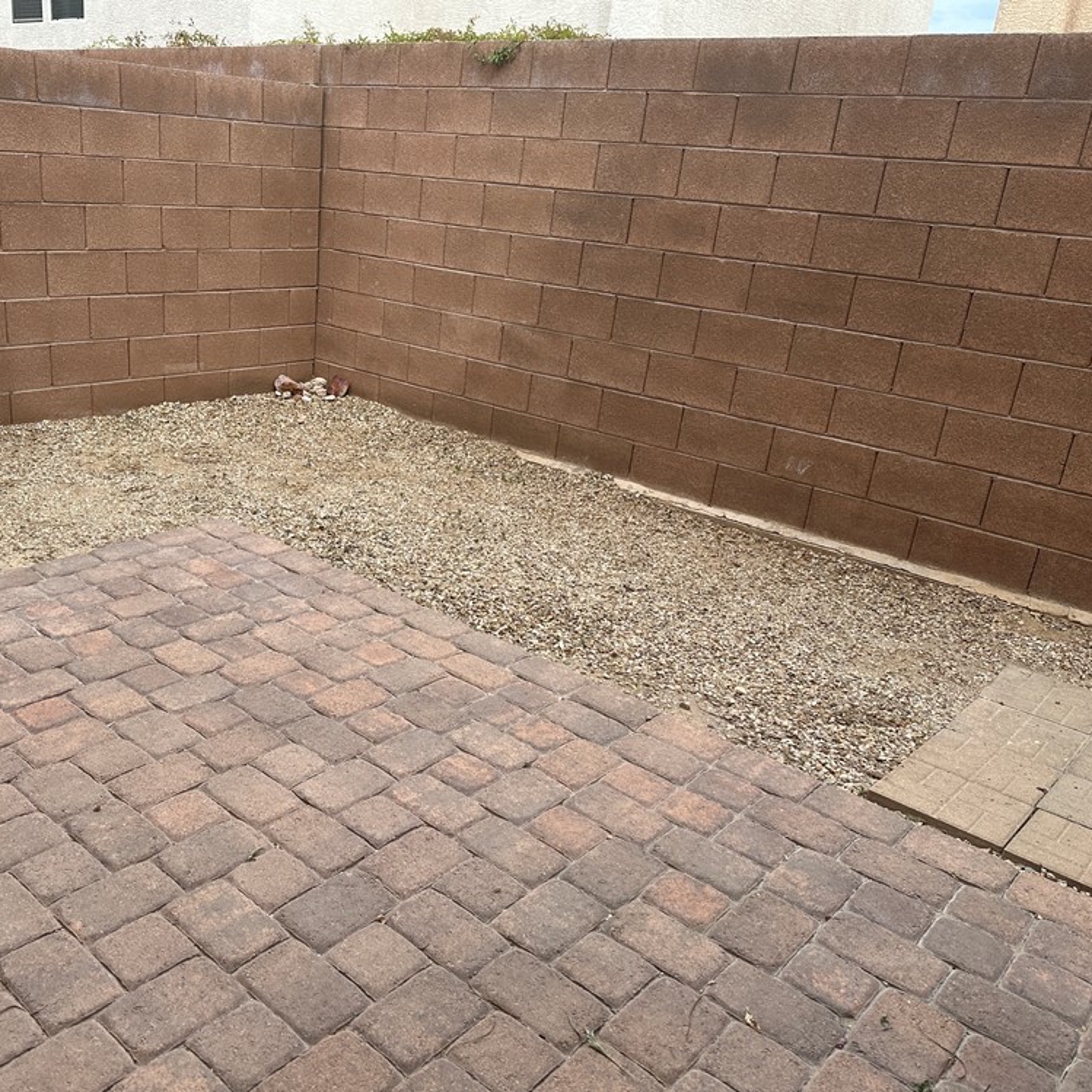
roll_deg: -3.6
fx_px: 1035
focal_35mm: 29
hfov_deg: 54.8
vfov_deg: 55.6
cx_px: 392
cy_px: 537
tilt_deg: -20.2
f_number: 1.78
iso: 80
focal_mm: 6.86
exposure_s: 1/2155
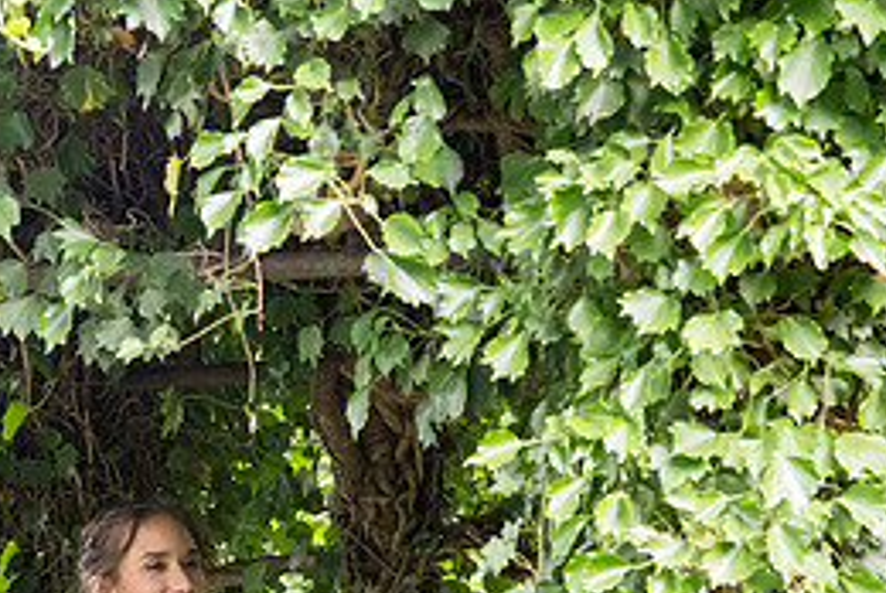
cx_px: 198
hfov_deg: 13.1
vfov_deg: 8.8
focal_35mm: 156
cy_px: 561
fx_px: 3844
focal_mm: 70
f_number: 4
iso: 4000
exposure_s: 1/320
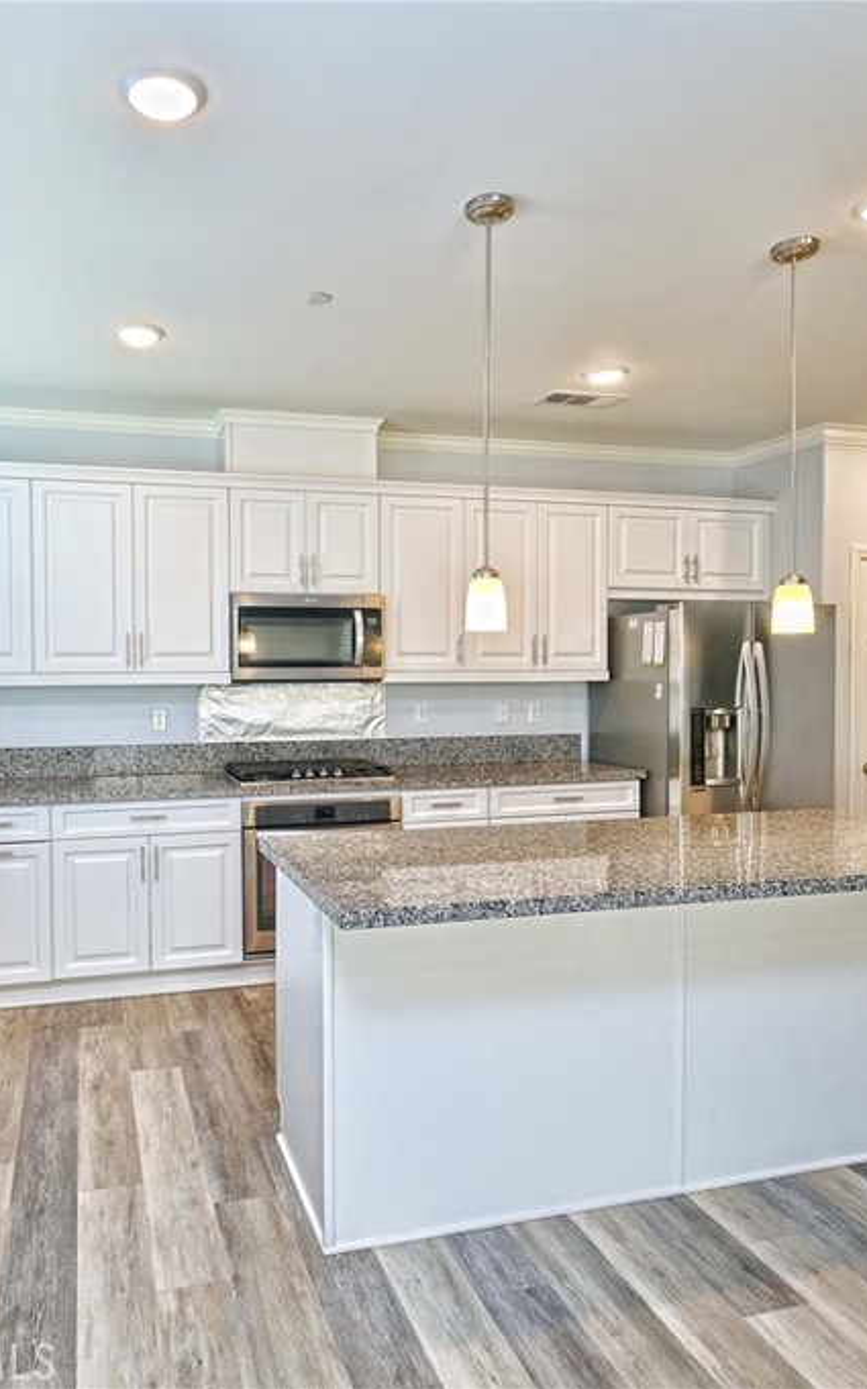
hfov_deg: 52.2
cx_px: 306
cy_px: 694
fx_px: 870
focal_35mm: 23
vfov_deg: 77.2
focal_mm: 10
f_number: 4
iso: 320
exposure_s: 1/60
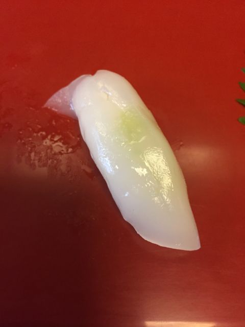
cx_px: 122
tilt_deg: -60.2
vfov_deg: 61.7
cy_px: 164
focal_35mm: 29
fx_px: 274
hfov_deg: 48.2
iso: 200
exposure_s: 1/30
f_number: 2.2
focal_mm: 4.15
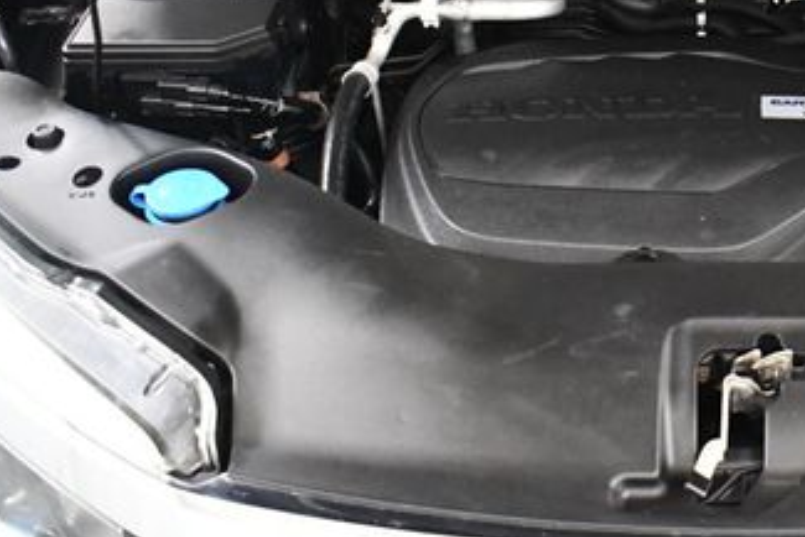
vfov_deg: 19.1
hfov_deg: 27.2
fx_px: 1588
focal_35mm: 71
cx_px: 760
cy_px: 139
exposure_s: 1/80
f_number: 3.5
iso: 3200
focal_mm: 18
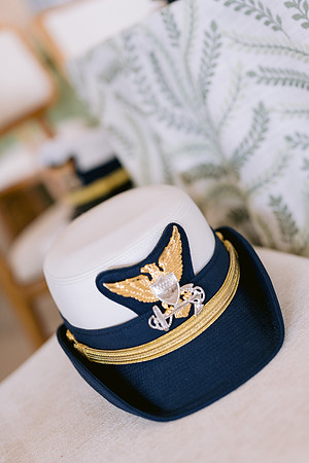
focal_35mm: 50
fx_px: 644
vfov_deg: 39.6
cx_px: 154
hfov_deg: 27.0
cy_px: 232
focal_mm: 50
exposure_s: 1/100
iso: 640
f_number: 2.5
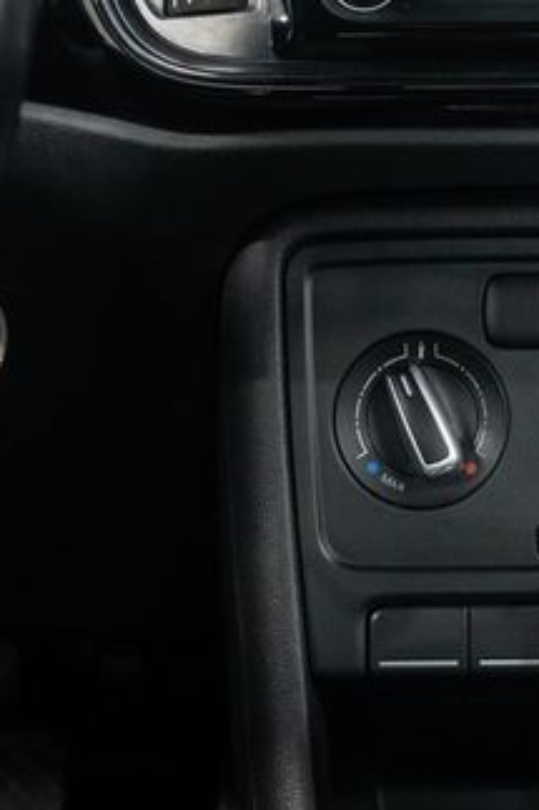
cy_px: 461
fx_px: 2810
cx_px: 634
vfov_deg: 16.4
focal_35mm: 125
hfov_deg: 10.8
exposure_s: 1/40
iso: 1250
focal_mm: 28
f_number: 3.2
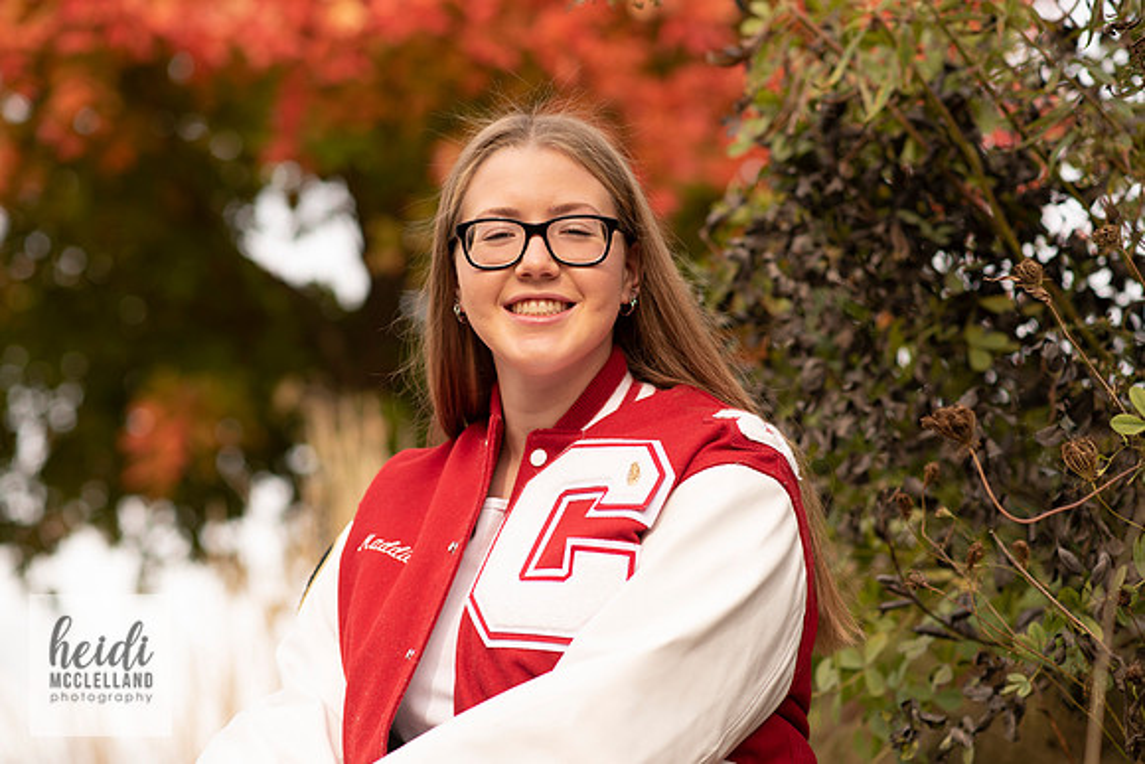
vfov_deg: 16.1
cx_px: 572
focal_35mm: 85
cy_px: 382
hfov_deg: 23.9
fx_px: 2704
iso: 100
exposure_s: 1/800
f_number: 2.5
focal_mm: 85
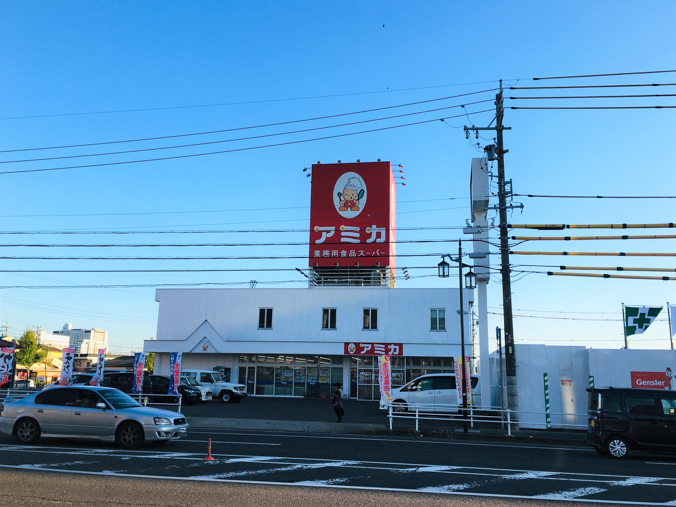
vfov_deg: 48.2
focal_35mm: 29
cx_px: 338
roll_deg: +0.1
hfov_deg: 61.7
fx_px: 566
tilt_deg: +12.8
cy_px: 254
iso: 25
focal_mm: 4.15
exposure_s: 1/855
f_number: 2.2
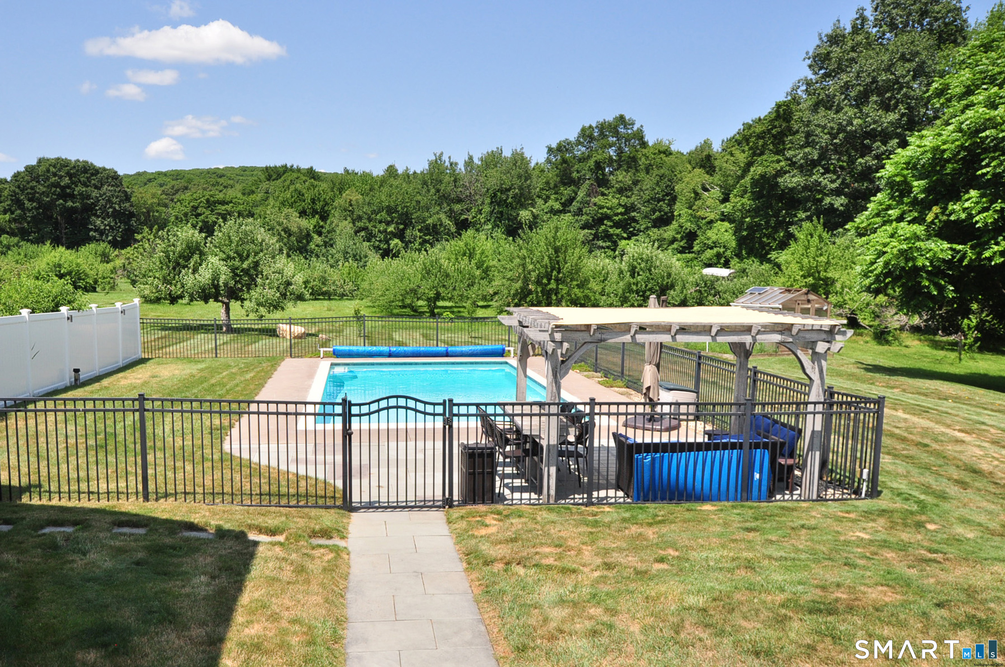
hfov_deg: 67.4
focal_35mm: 27
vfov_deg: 47.8
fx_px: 753
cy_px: 334
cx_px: 502
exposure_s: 1/800
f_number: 8
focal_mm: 18
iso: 400
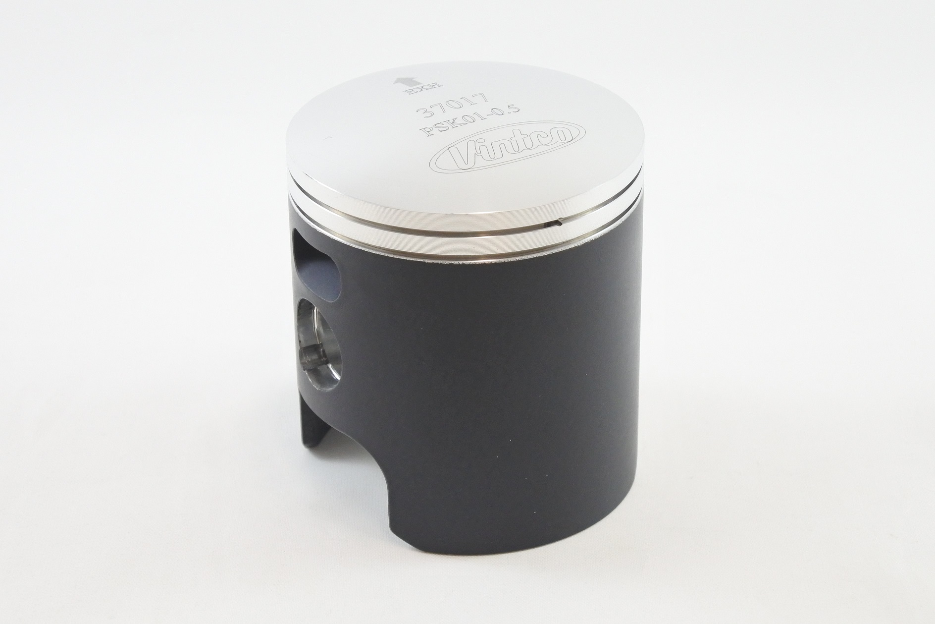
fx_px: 1662
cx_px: 468
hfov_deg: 31.4
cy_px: 312
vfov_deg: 21.2
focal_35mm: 64
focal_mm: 24
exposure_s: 1/125
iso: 720
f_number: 5
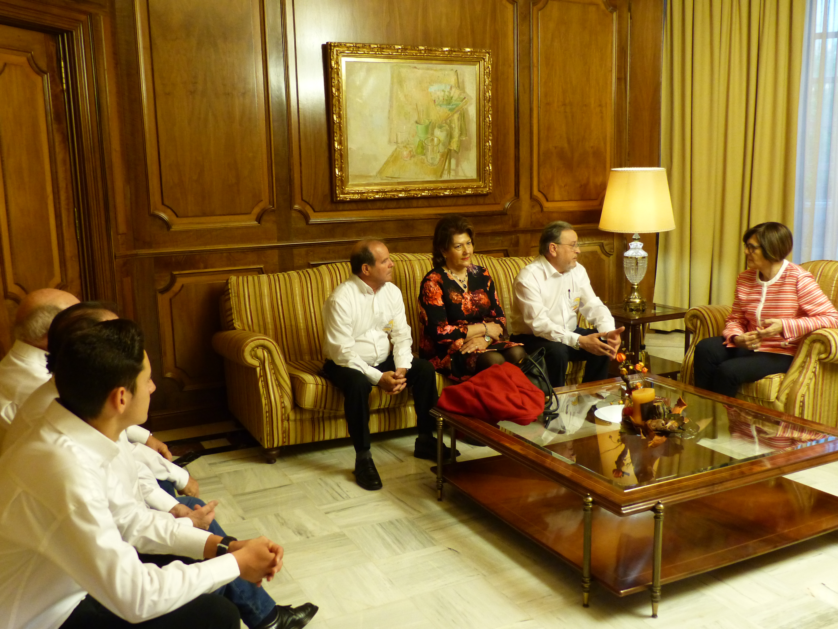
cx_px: 419
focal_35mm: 33
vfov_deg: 42.9
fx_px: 799
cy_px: 314
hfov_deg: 55.4
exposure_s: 1/20
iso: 400
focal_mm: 5.9
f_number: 2.8
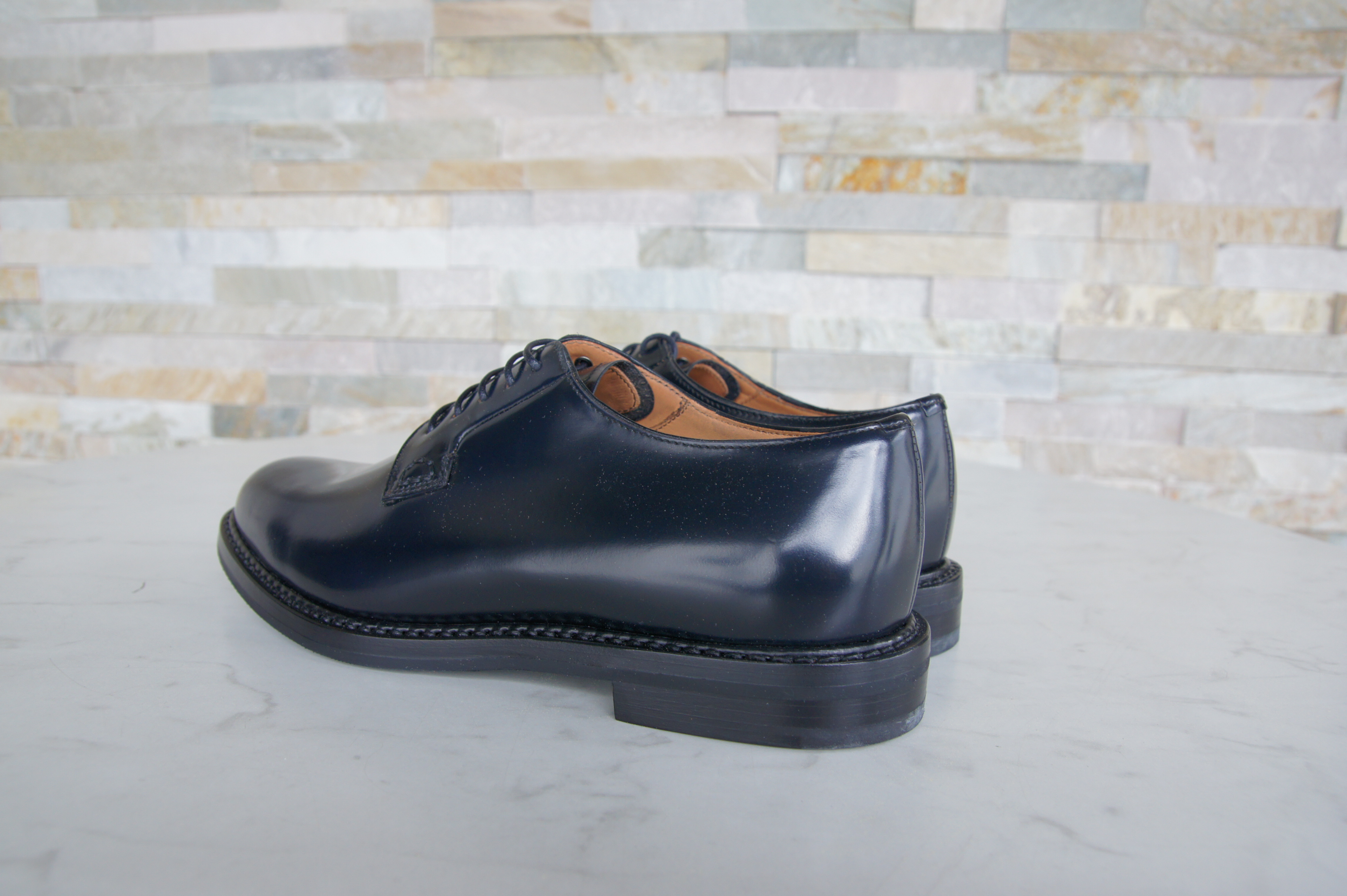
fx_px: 954
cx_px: 674
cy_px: 448
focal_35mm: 26
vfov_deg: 50.4
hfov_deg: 70.5
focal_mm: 17
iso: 200
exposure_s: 1/50
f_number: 5.6
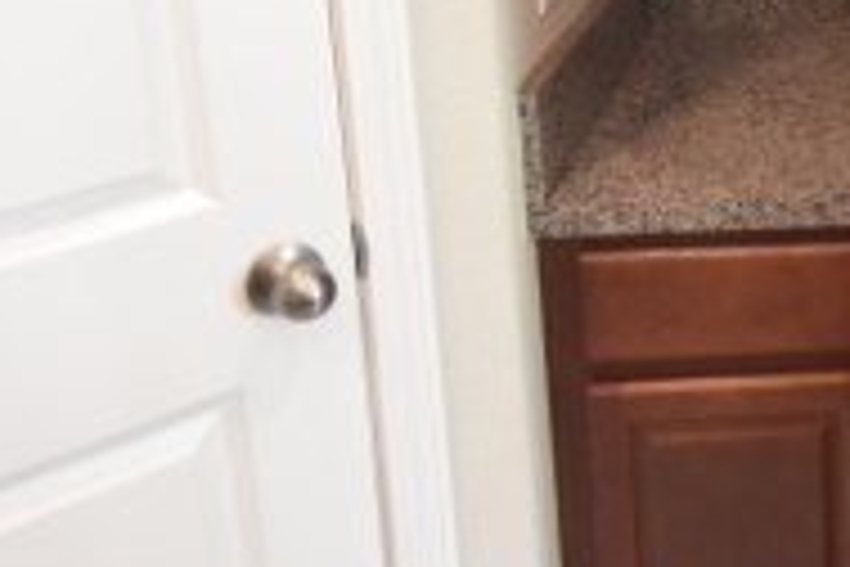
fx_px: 1346
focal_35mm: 57
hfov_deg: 28.7
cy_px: -99
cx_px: 1102
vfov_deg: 22.1
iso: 2000
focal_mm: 10
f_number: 3.5
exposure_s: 1/60
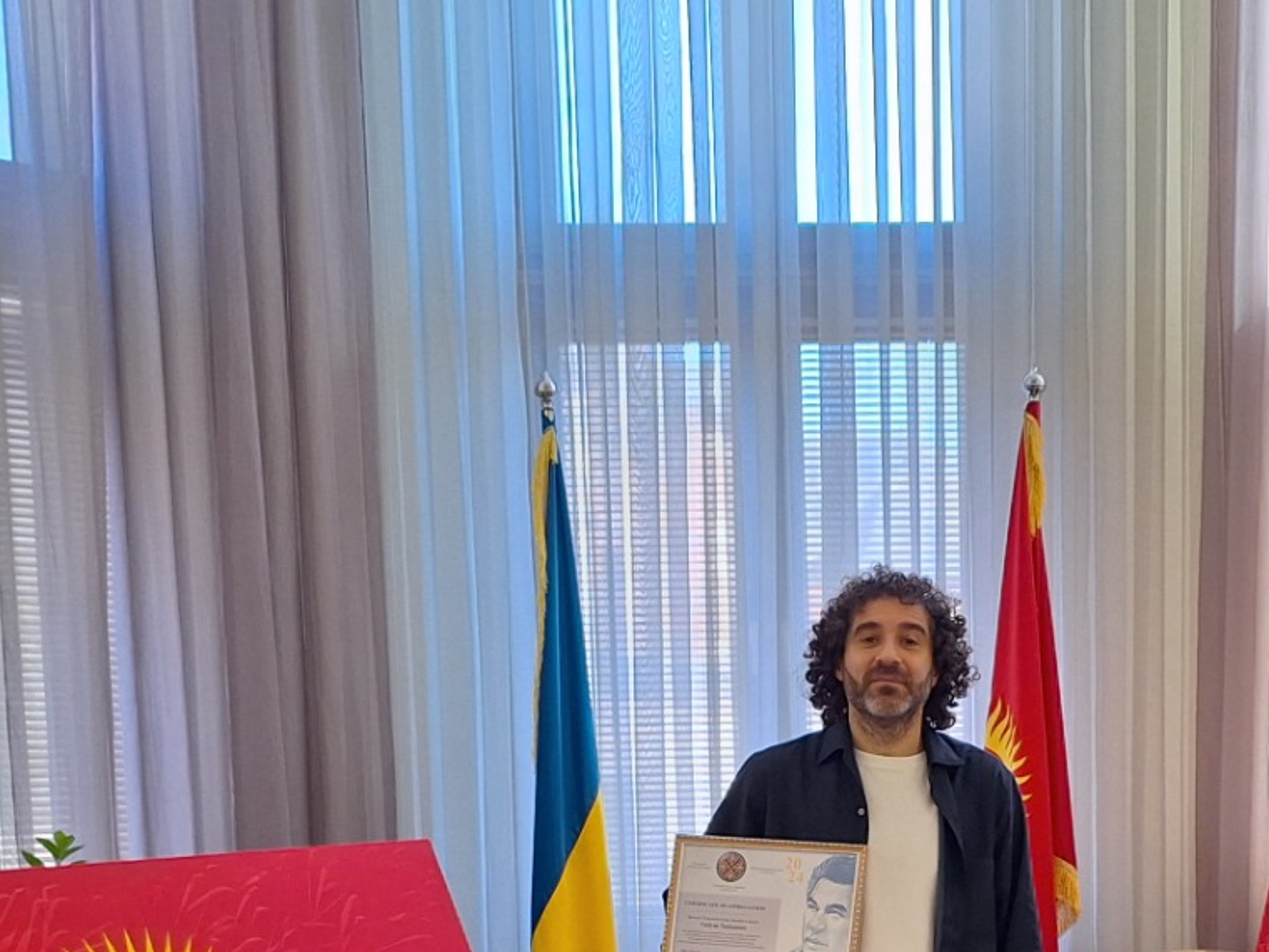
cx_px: 847
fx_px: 2127
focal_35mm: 58
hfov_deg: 32.9
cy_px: 994
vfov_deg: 23.9
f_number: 1.8
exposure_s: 1/50
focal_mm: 5.54
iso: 40
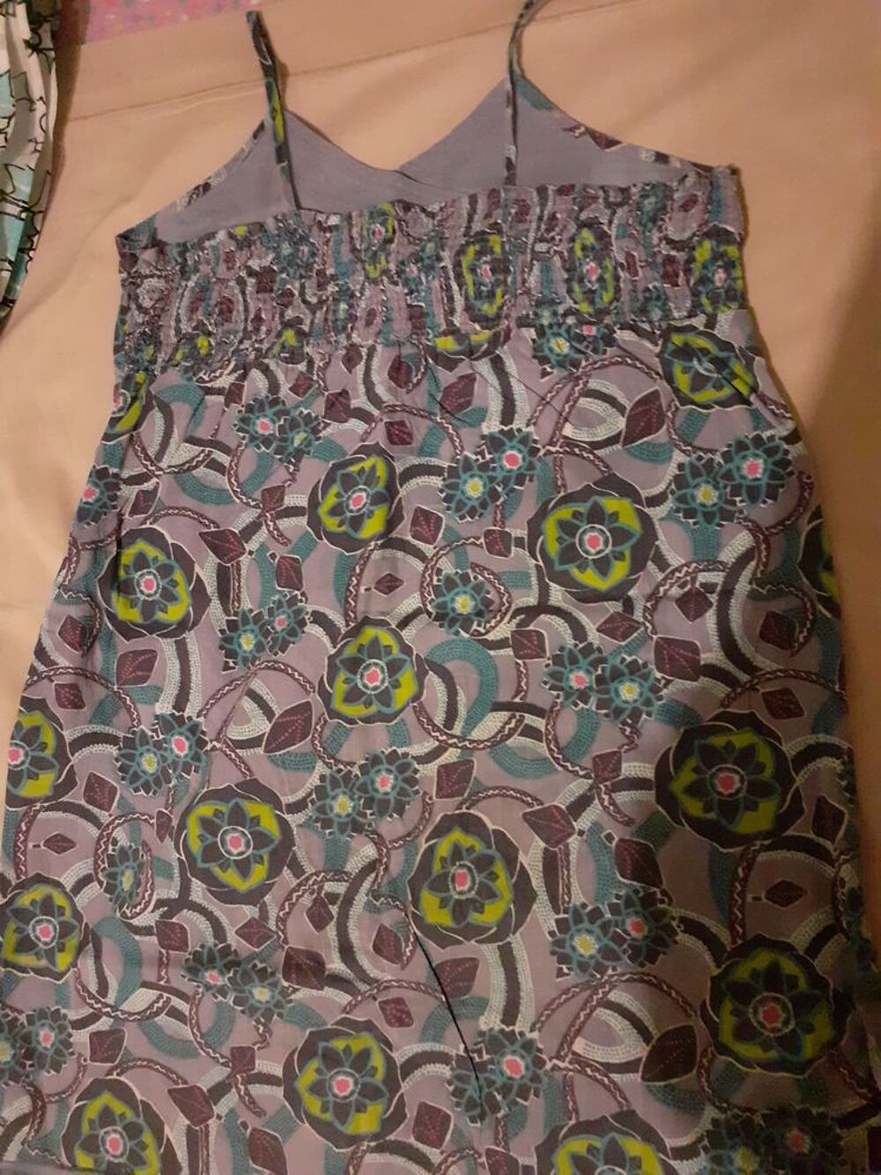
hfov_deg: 51.4
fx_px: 916
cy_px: 588
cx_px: 440
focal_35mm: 27
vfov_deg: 65.3
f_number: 1.9
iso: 1000
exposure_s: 1/17
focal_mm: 3.6
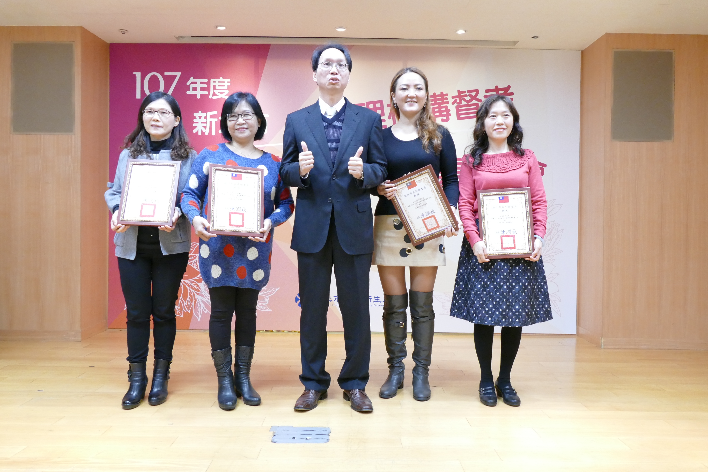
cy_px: 236
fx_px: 551
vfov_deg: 46.4
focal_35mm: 28
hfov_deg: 65.5
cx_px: 354
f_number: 2.9
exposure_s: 1/80
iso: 1250
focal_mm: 10.11
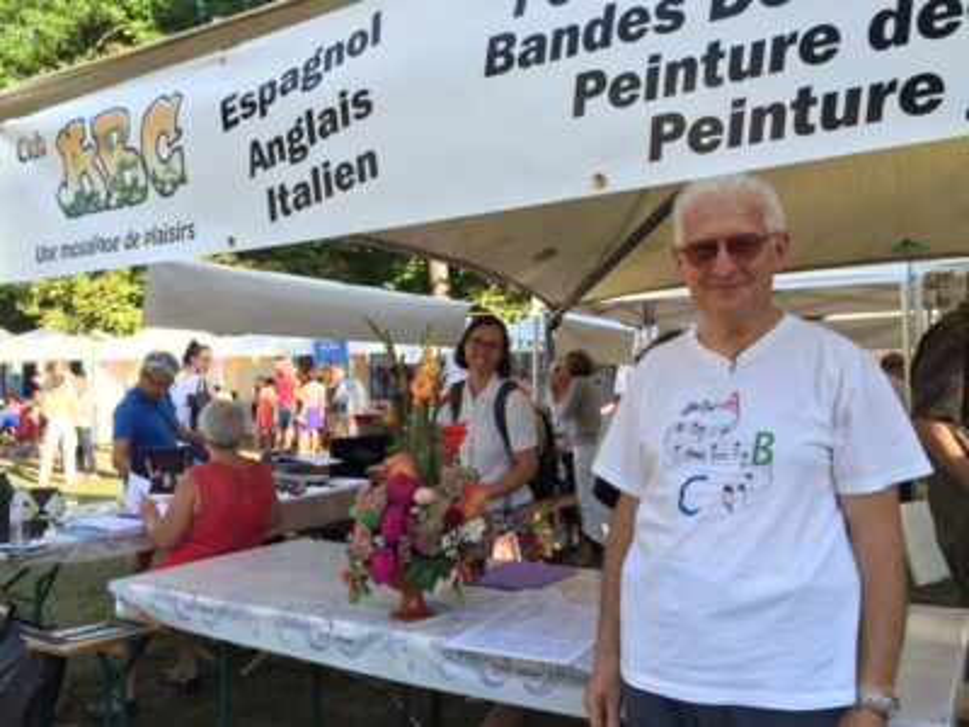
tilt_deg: +0.6
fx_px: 812
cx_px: 484
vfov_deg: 48.2
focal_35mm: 29
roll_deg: -1.0
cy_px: 364
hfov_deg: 61.7
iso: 32
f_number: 2.2
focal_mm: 4.15
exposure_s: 1/377
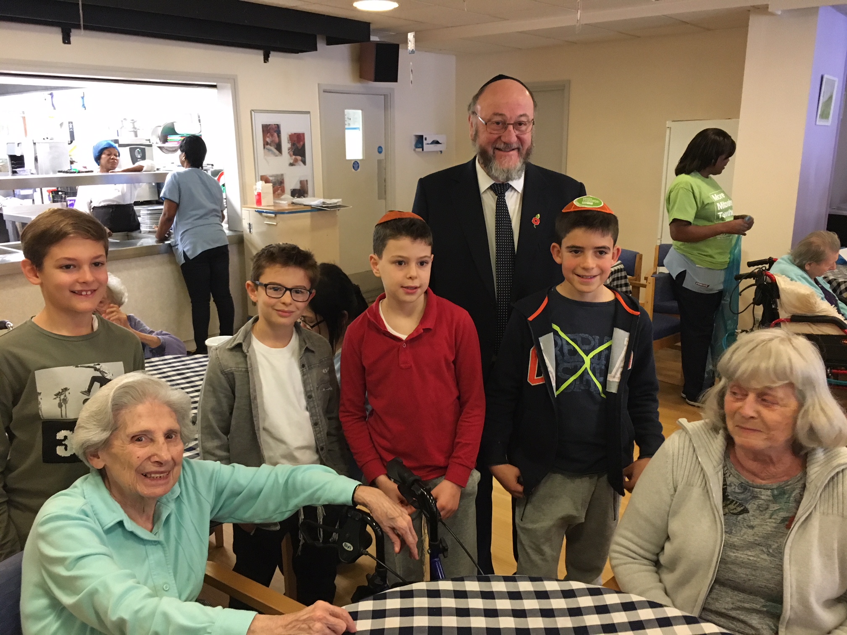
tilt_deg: -14.2
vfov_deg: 48.2
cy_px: 318
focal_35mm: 29
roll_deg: +0.6
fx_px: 710
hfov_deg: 61.7
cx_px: 424
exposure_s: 1/17
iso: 200
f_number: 2.2
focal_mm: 4.15
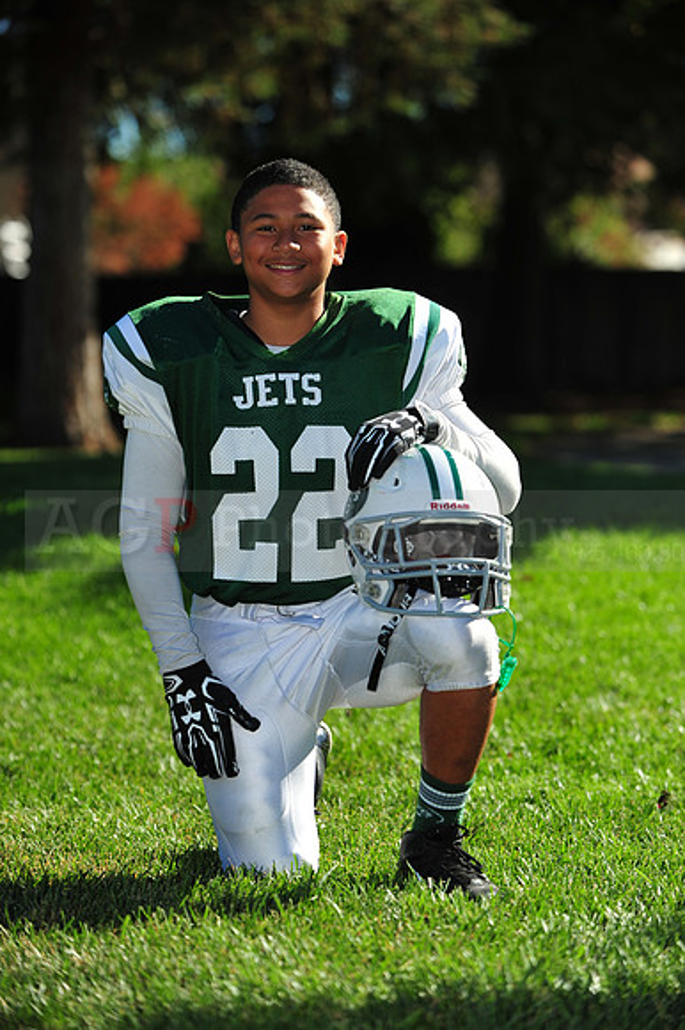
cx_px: 342
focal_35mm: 135
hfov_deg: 10.1
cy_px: 515
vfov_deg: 15.2
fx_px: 3857
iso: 400
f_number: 4.5
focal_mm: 135
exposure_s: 1/2500
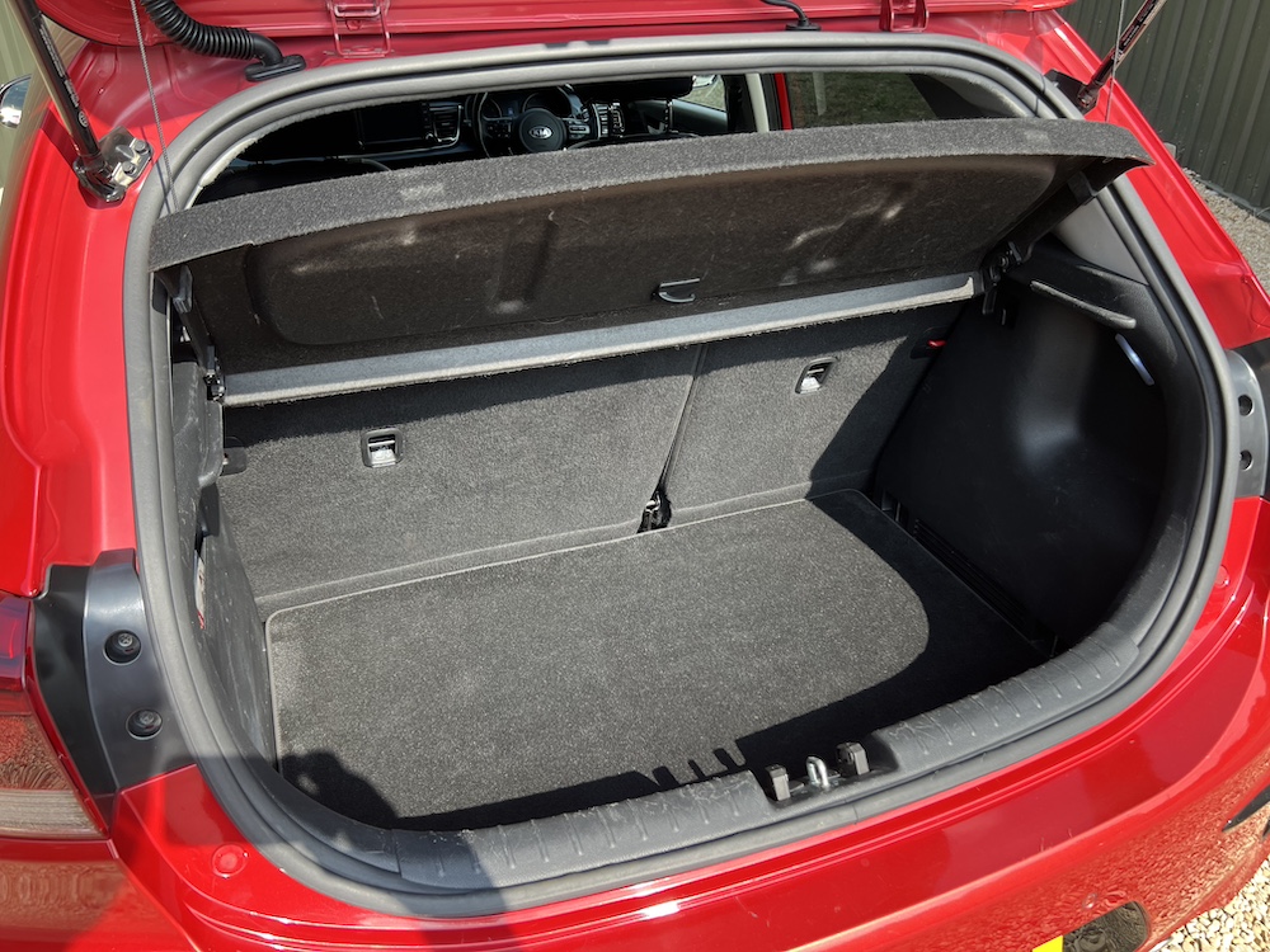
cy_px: 476
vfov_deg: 53.1
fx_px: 954
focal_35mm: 26
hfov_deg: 67.3
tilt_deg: -27.7
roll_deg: +0.7
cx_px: 635
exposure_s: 1/452
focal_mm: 5.7
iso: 50
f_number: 1.5
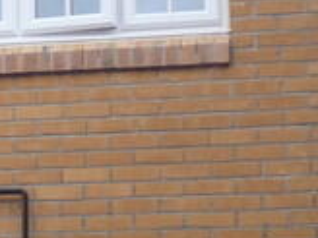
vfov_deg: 11.8
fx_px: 1148
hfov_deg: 15.6
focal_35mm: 125
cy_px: 215
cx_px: 43
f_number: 2.8
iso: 80
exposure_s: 1/320
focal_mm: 3.6
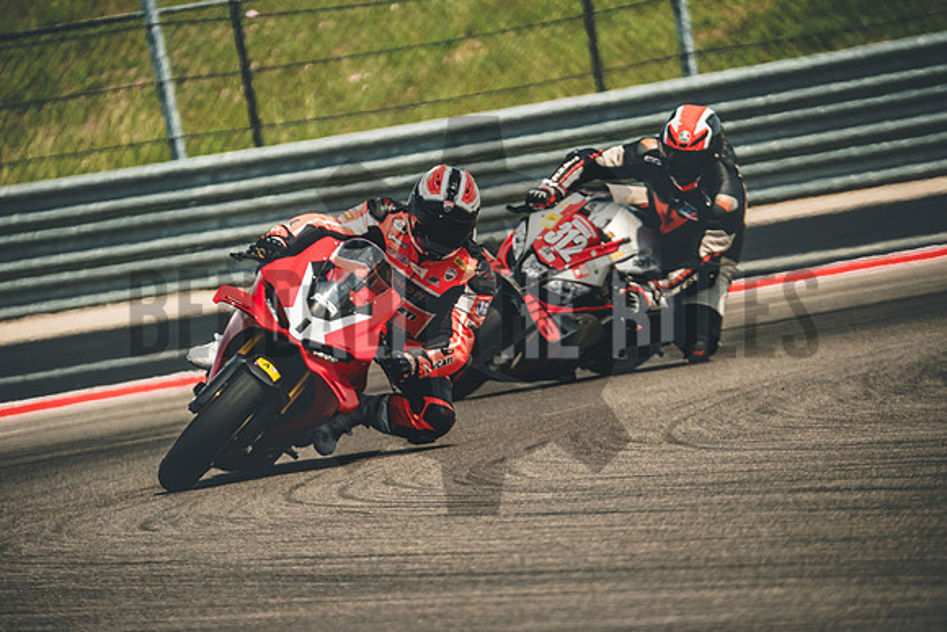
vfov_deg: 2.3
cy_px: 316
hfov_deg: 3.4
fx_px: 15786
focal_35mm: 600
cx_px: 474
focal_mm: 400
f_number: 5.6
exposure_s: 1/1250
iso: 500
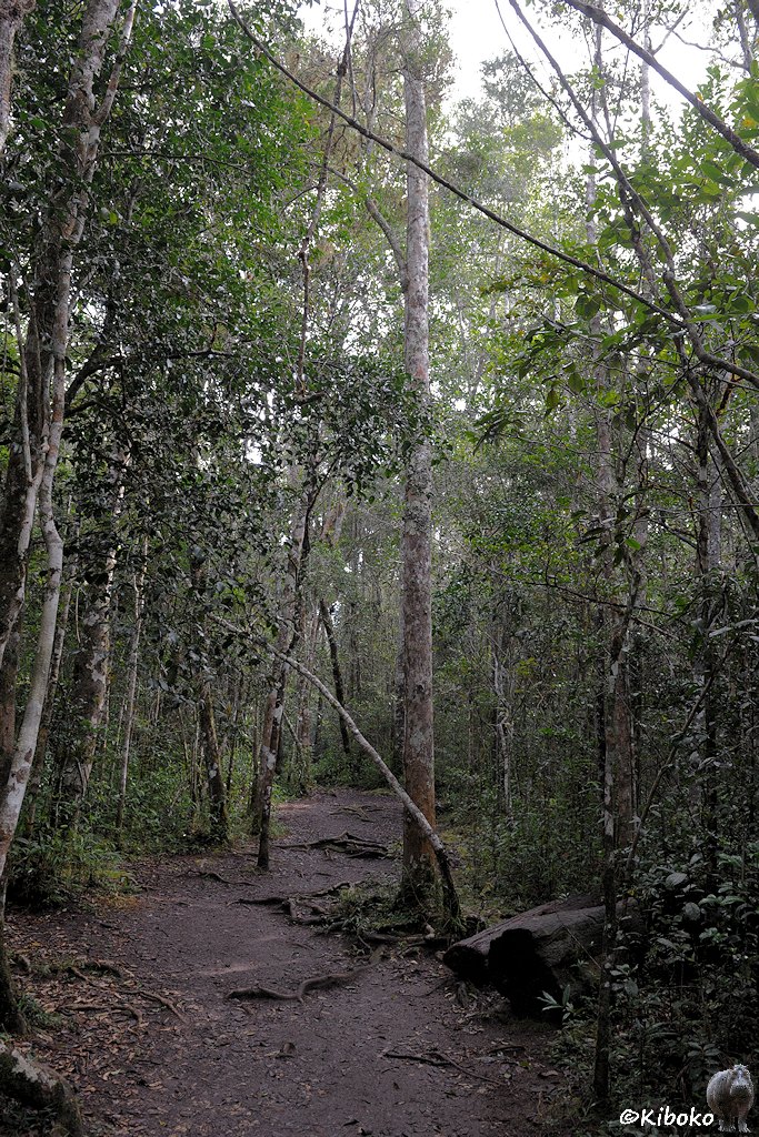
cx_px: 380
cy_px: 568
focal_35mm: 24
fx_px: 759
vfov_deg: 73.7
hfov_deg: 53.1
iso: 1250
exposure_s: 1/200
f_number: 5.6
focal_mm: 24
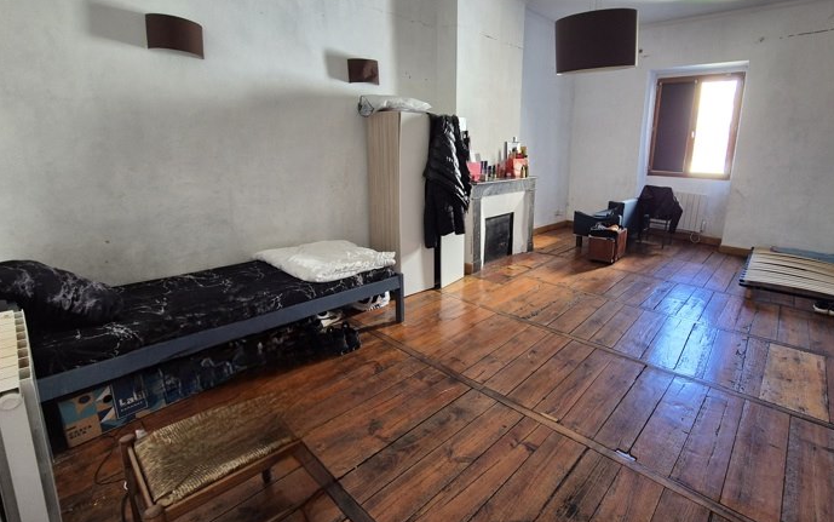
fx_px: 364
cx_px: 479
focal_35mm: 16
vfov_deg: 71.2
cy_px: 239
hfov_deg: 97.1
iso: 320
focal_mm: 2.2
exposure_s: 1/50
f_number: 2.2
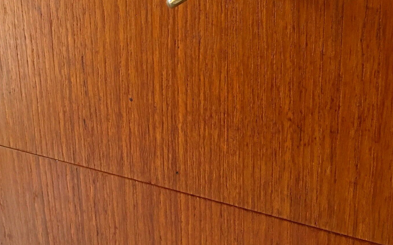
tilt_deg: -19.0
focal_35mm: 45
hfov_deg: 44.3
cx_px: 185
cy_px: 60
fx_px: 482
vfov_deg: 28.2
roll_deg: +2.0
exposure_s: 1/30
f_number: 2.2
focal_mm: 4.15
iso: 200
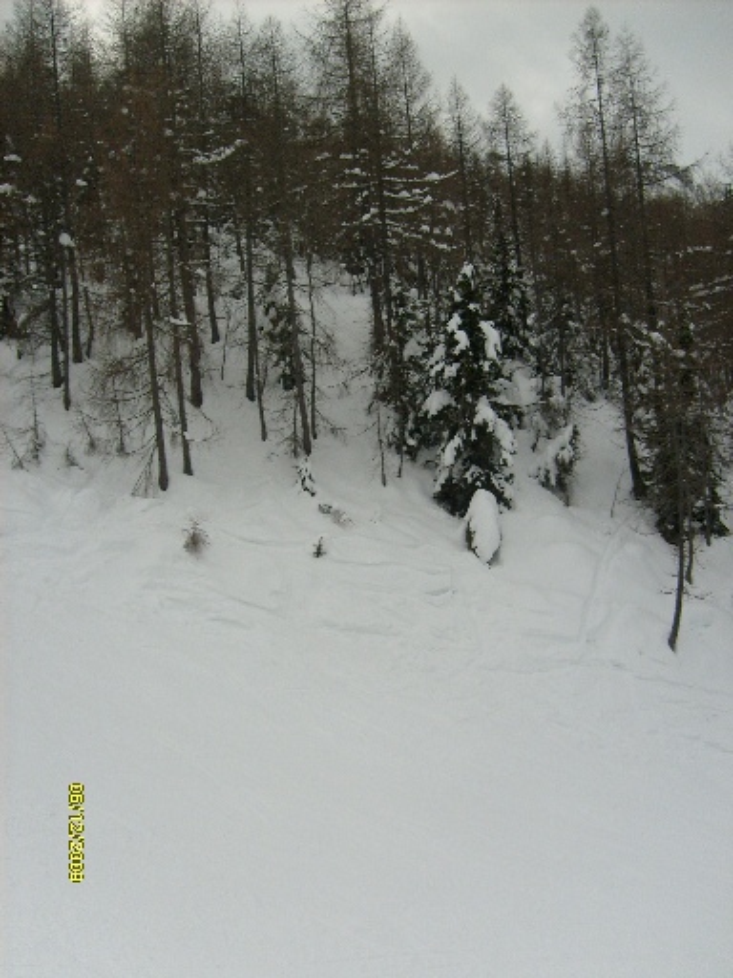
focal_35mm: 35
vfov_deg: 52.6
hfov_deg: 40.7
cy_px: 489
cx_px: 366
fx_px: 988
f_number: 7.1
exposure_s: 1/90
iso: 80
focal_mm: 5.8
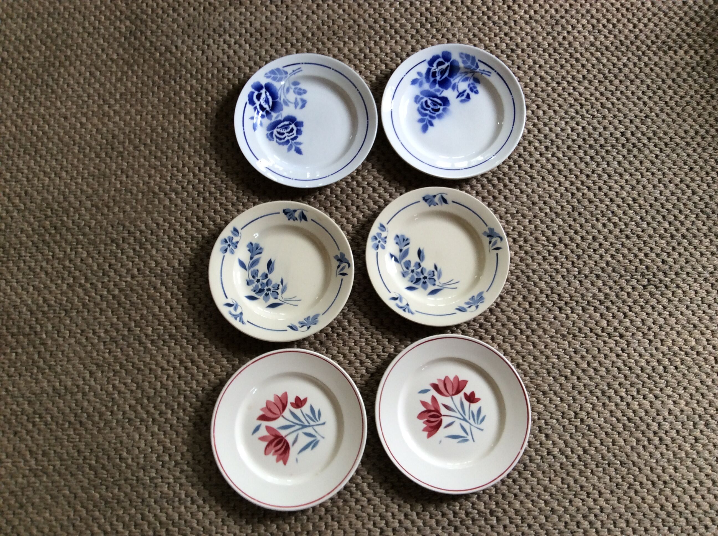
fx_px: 663
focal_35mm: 32
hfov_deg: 56.9
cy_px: 268
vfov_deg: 44.1
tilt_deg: -77.7
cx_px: 359
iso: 40
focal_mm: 3.3
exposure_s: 1/25
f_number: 2.4
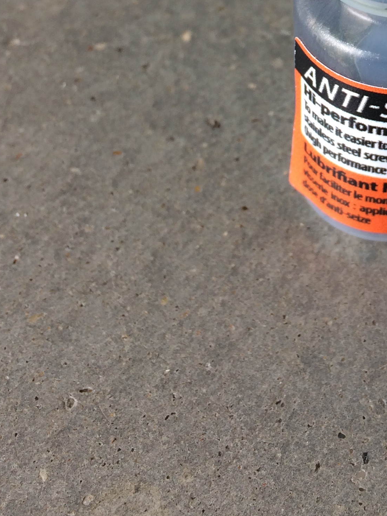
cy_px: 49
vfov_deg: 29.0
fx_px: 954
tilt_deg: -44.8
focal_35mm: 64
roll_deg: -4.6
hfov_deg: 22.1
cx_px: 389
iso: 32
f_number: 2.2
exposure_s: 1/100
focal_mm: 4.15
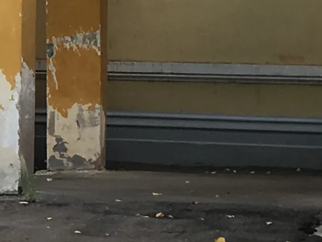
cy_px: -48
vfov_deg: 6.9
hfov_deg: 8.7
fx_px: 1992
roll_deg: -1.7
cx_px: -354
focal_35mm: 214
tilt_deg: +0.4
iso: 25
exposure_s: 1/50
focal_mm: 4.15
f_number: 2.2
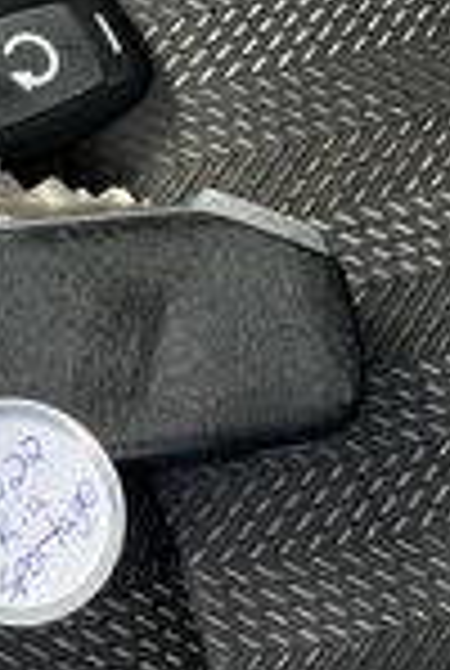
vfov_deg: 25.8
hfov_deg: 16.3
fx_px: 1456
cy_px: 234
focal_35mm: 78
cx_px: -198
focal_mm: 3
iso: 80
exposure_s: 1/60
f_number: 1.8
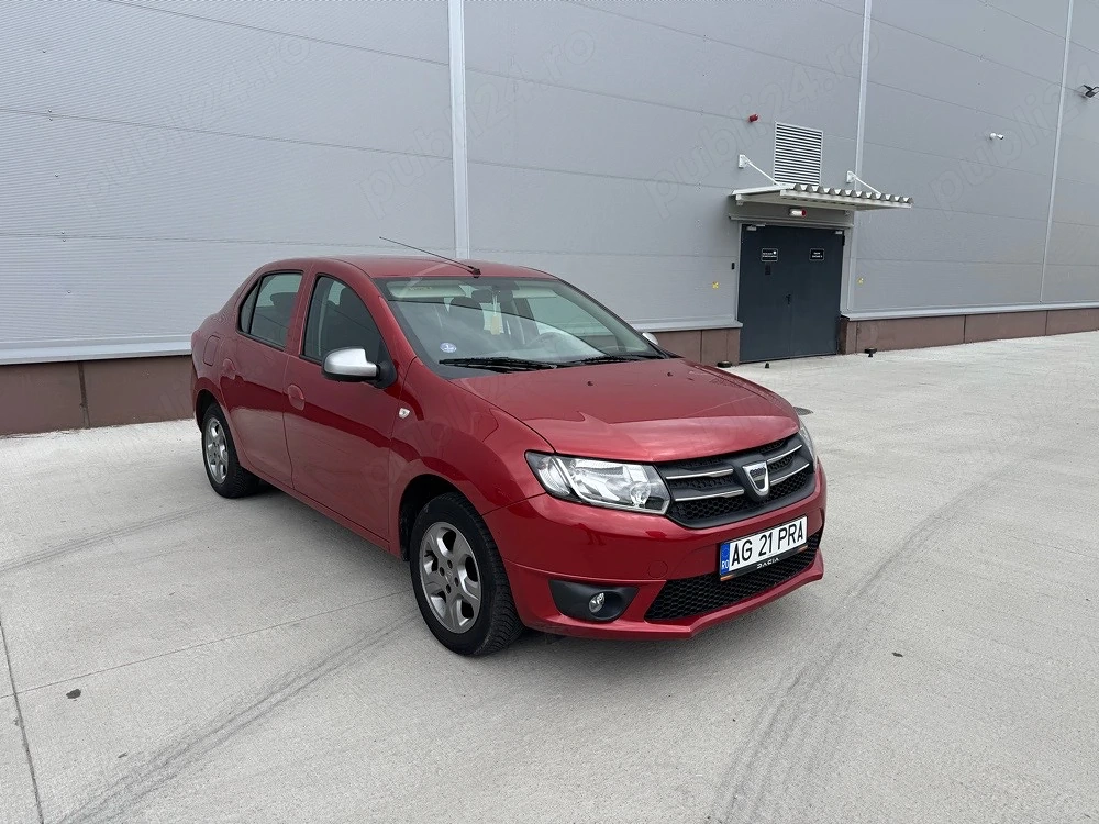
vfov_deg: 56.8
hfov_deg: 71.6
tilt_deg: -9.6
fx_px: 762
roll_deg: +0.1
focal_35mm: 24
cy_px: 412
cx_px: 550
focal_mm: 6.76
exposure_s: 1/1869
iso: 80
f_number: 1.78
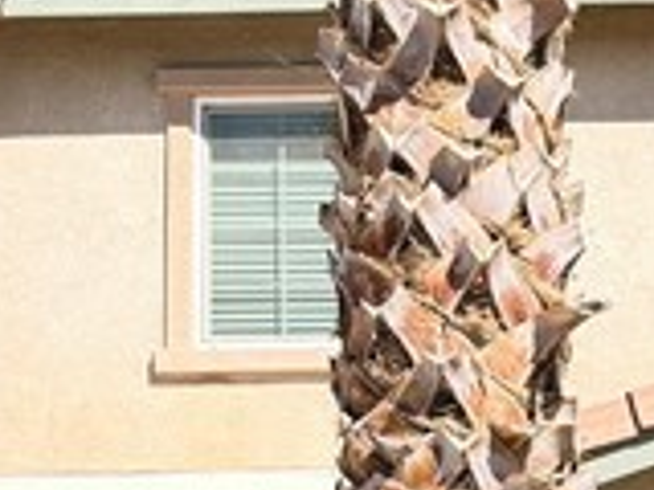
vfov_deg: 9.6
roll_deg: +0.2
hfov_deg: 12.8
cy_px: 310
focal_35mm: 154
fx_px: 2910
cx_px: 315
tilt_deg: +14.0
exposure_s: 1/2299
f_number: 1.78
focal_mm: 6.76
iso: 100
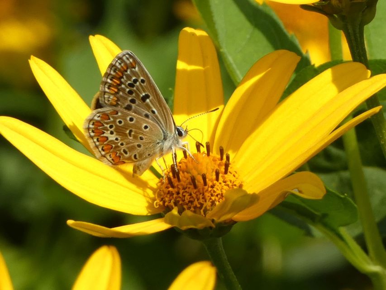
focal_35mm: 274
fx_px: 3056
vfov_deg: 5.4
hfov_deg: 7.2
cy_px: 145
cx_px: 193
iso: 80
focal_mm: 49.1
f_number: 5.5
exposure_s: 1/200
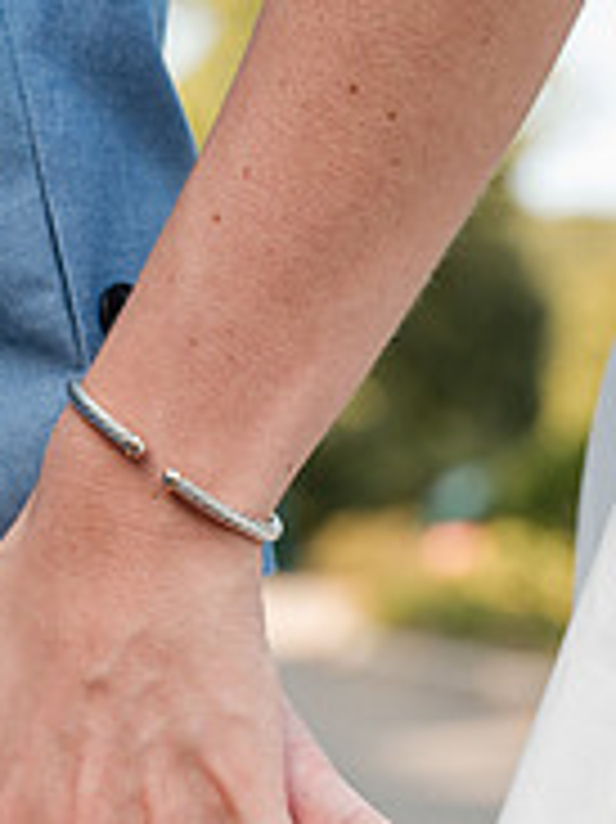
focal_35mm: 111
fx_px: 2637
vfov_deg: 17.6
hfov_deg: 13.3
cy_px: 653
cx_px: 247
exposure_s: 1/250
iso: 200
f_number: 4
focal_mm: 47
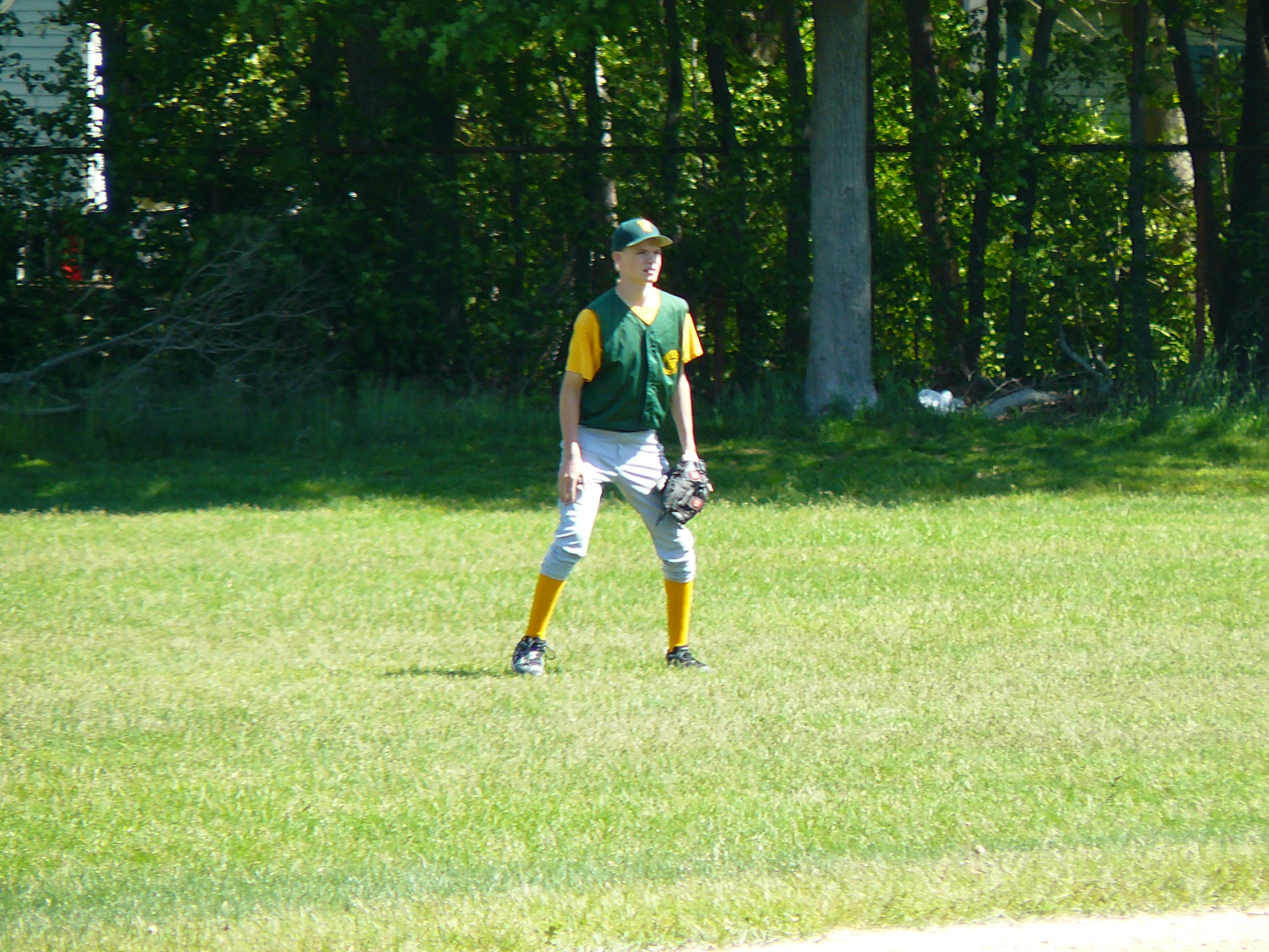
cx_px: 634
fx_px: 18990
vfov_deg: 2.9
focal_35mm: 518
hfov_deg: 3.8
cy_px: 476
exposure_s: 1/250
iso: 100
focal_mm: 72
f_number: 3.6
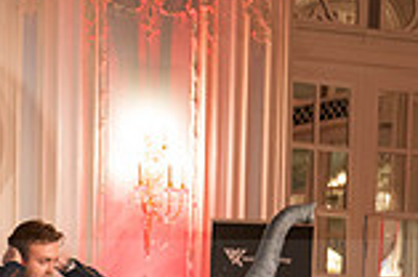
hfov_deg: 12.0
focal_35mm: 162
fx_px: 1877
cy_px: 497
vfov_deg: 8.1
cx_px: -256
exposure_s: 1/100
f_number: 2.8
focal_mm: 42
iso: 2000
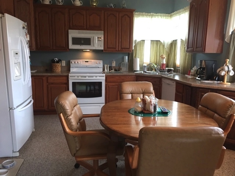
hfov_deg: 61.7
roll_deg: -1.3
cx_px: 118
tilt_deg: -9.6
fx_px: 197
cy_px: 88
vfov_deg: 48.2
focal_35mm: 29
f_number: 2.2
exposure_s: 1/30
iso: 100
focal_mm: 4.15
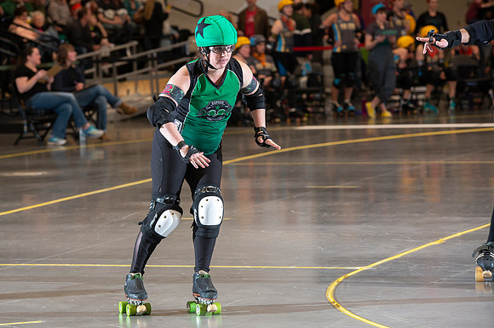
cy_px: 161
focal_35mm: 179
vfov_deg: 7.6
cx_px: 218
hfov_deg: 11.5
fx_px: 2453
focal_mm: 160
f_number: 5.6
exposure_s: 1/160
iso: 640
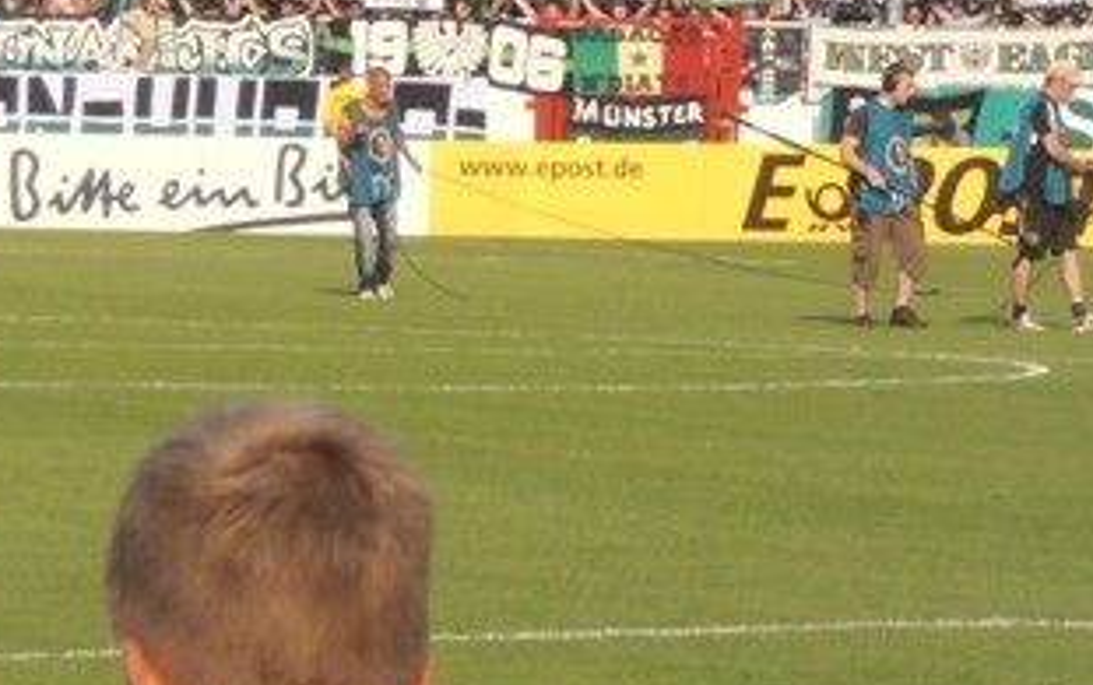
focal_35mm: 452
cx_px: 341
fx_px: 13476
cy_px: -70
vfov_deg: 2.9
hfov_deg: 4.6
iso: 80
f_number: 5.9
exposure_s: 1/250
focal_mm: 29.44
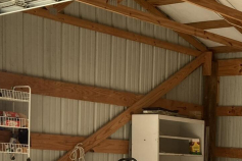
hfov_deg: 23.0
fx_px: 551
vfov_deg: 15.7
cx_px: 278
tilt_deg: -7.1
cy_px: 216
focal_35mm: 82
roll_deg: -5.0
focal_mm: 3.99
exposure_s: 1/121
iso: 32
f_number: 1.8
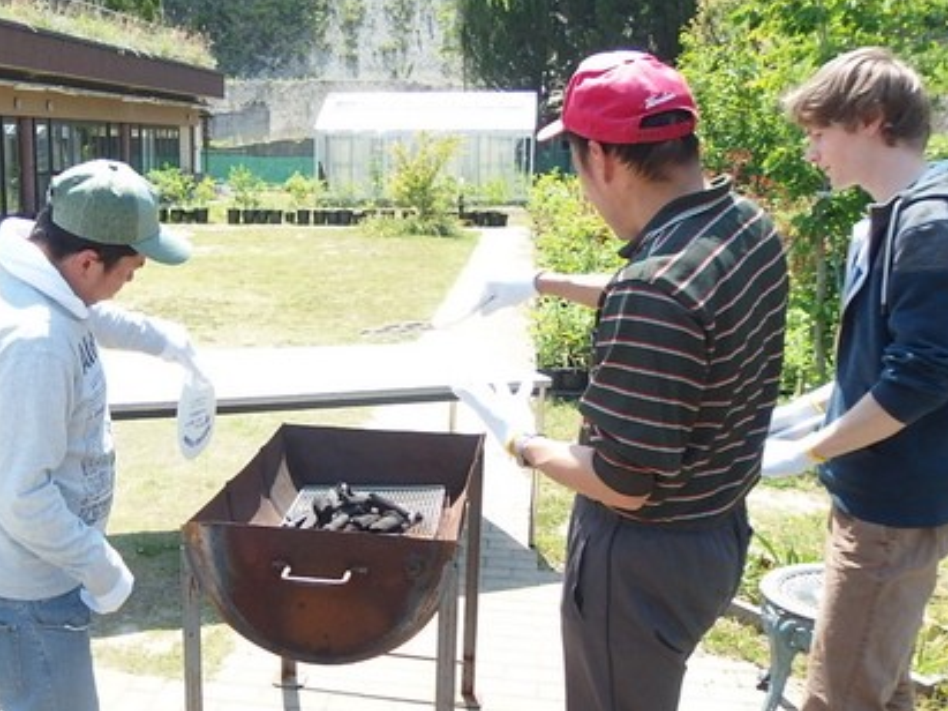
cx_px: 300
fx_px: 1040
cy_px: 349
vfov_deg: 37.7
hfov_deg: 48.0
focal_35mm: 38
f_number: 2.8
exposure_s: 1/2000
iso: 400
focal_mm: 4.7
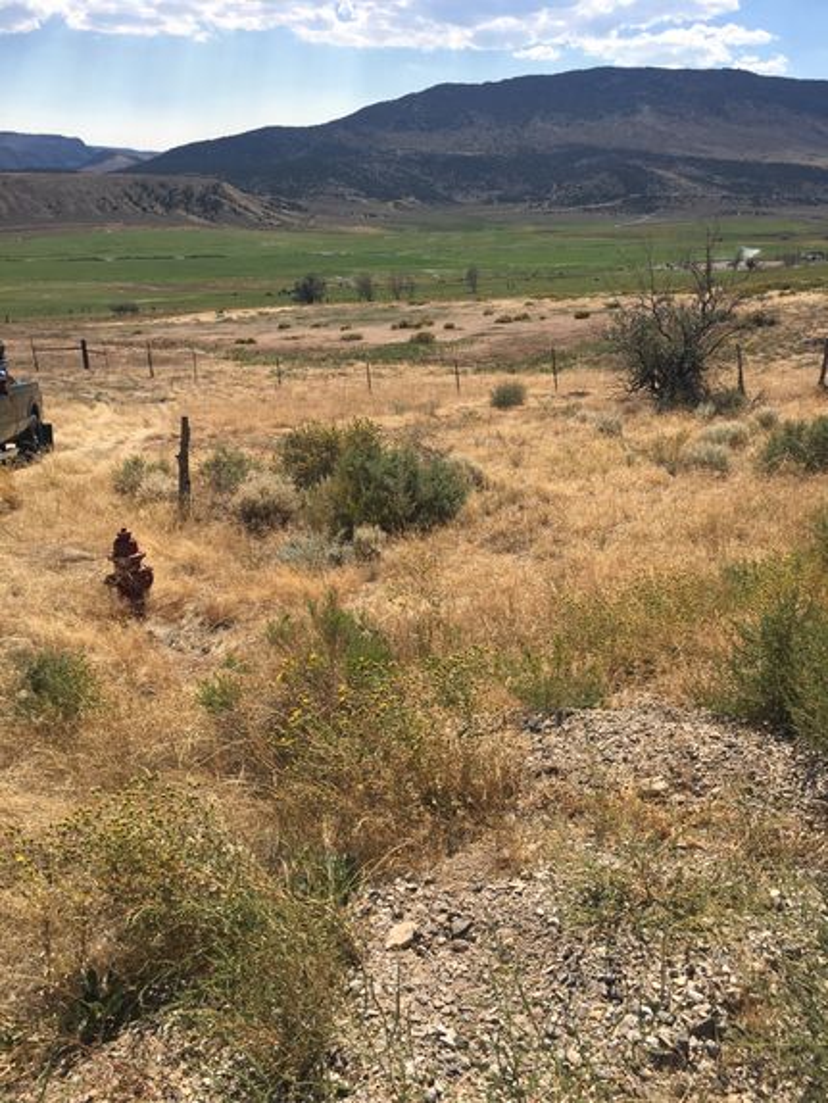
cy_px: 552
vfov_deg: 61.6
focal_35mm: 29
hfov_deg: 48.3
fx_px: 924
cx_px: 414
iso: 25
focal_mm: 4.15
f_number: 2.2
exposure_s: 1/2024
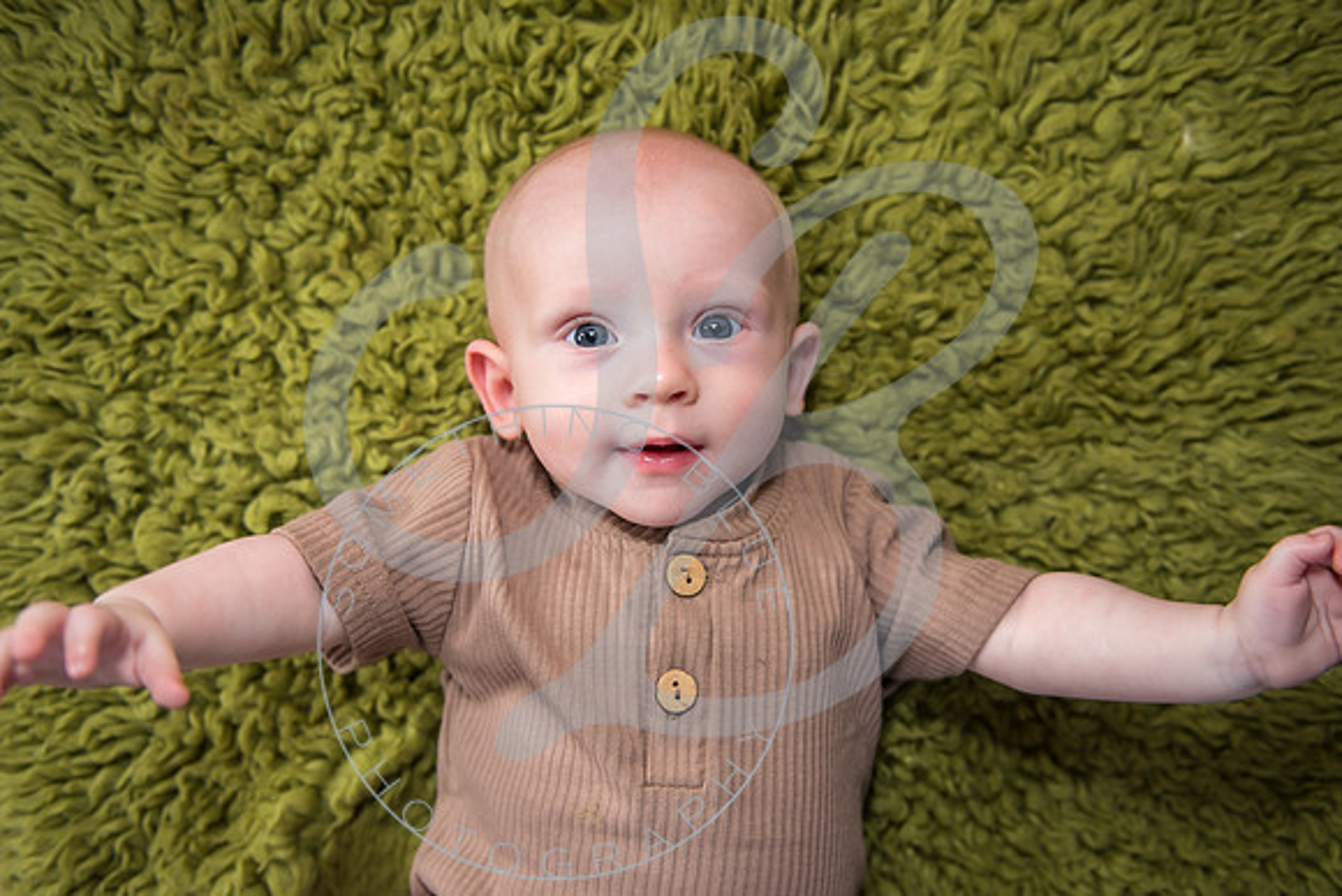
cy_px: 448
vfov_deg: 34.8
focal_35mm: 38
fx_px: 1429
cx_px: 671
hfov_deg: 50.3
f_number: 2.8
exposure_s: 1/125
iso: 200
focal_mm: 32
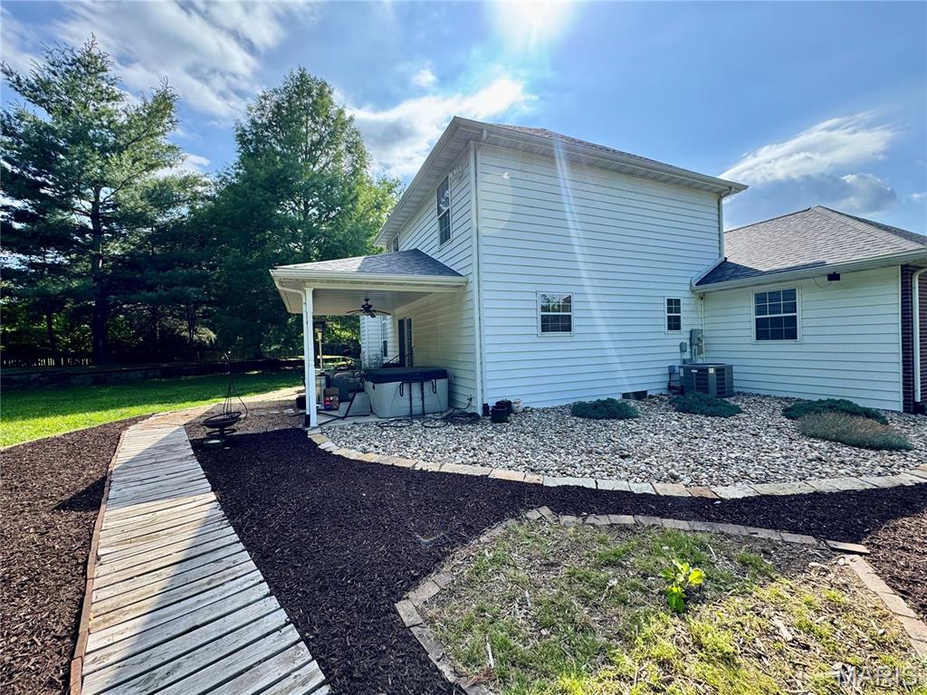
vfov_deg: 85.7
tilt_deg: -2.0
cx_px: 464
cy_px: 348
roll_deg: +2.6
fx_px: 375
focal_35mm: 14
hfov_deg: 102.1
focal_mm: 2.22
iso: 40
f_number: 2.2
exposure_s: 1/544
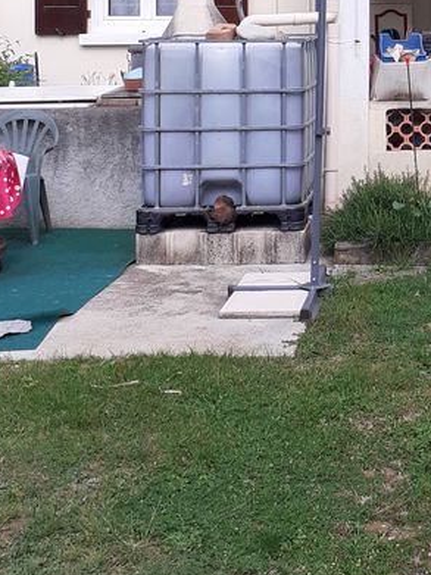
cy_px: 9
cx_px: 513
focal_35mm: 69
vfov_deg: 26.7
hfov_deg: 20.0
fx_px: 1146
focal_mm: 3.6
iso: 40
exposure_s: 1/1247
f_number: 1.9
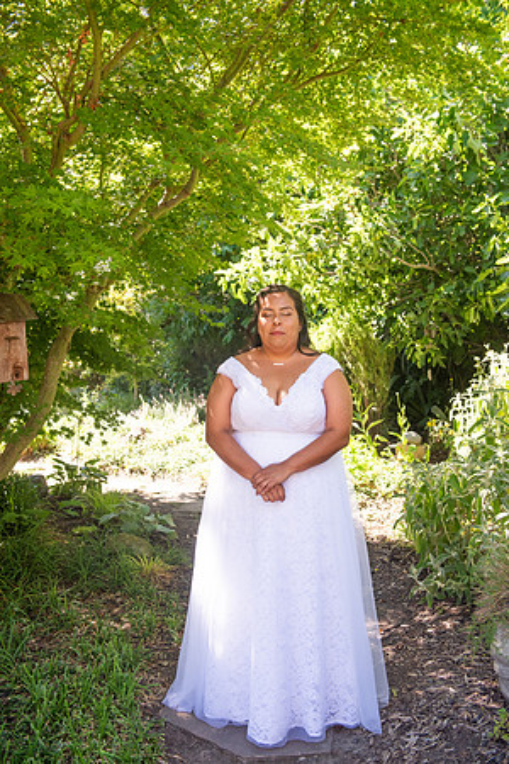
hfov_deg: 36.9
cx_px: 254
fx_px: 763
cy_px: 382
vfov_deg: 53.1
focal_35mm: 36
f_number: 4
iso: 640
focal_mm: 36
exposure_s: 1/500
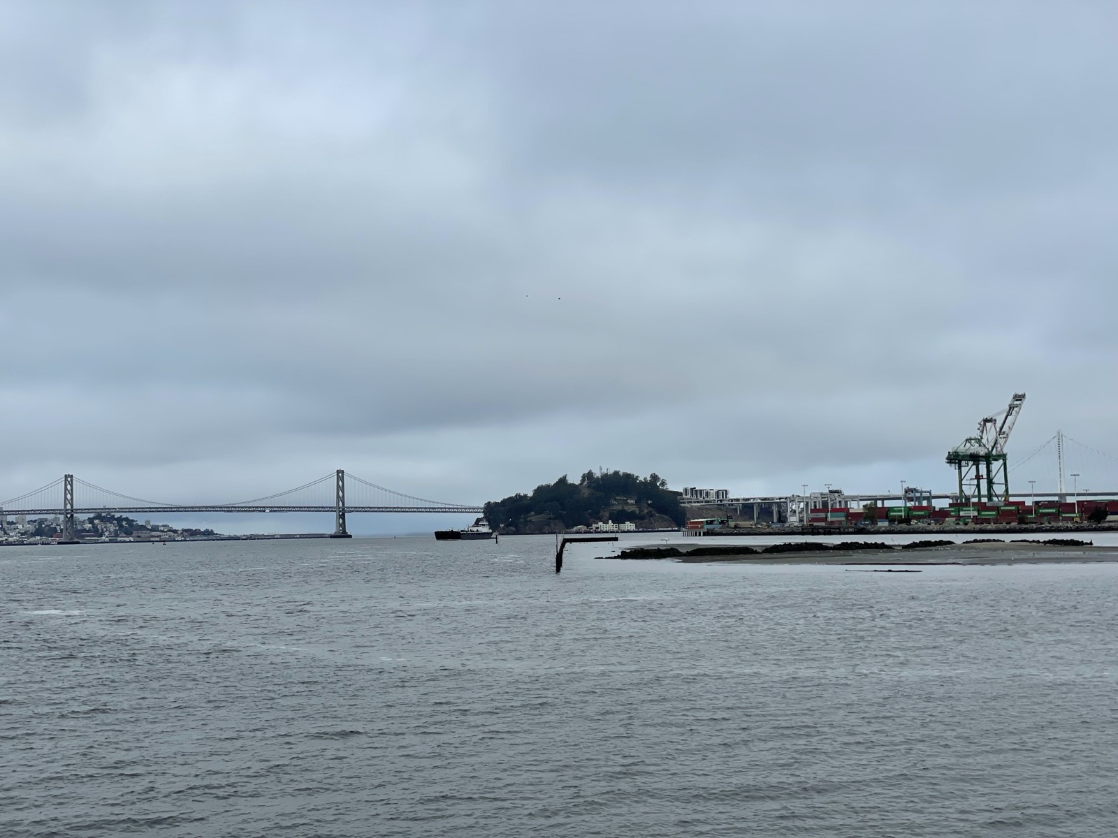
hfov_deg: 36.8
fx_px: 1679
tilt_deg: +4.0
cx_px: 559
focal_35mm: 52
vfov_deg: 28.0
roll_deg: +0.9
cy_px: 419
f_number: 2
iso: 25
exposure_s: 1/922
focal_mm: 6
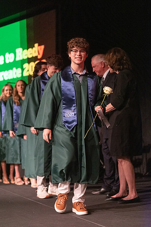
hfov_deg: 17.9
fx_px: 478
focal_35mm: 76
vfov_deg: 26.7
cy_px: 114
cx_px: 76
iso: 16000
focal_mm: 76
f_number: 2.8
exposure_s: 1/1000
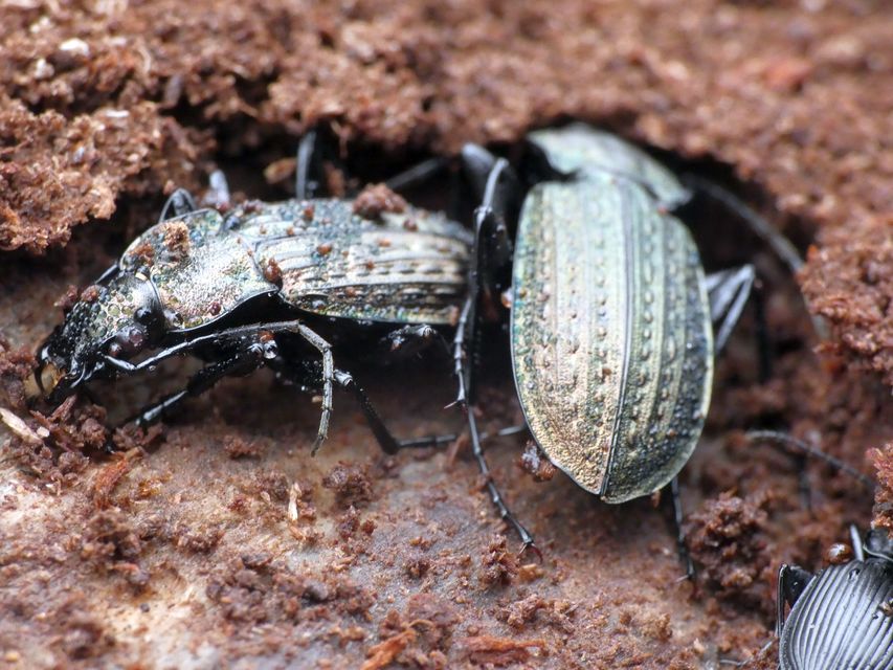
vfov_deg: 10.1
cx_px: 446
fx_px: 3793
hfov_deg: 13.4
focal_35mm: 147
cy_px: 335
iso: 800
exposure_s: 1/80
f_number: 5.6
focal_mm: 26.3
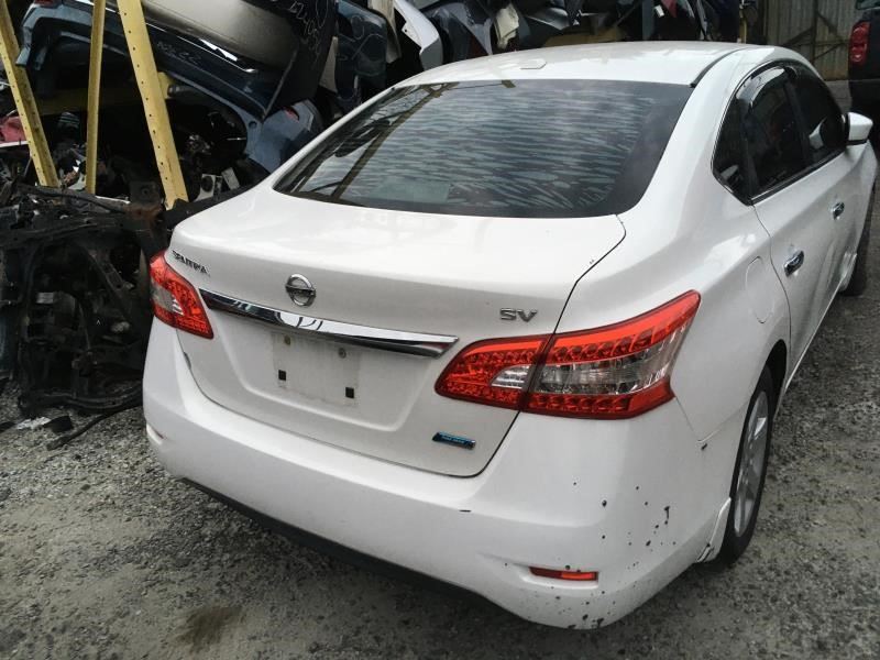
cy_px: 330
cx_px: 440
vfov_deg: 48.2
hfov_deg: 61.7
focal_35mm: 29
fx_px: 737
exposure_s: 1/30
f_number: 2.2
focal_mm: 4.15
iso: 40
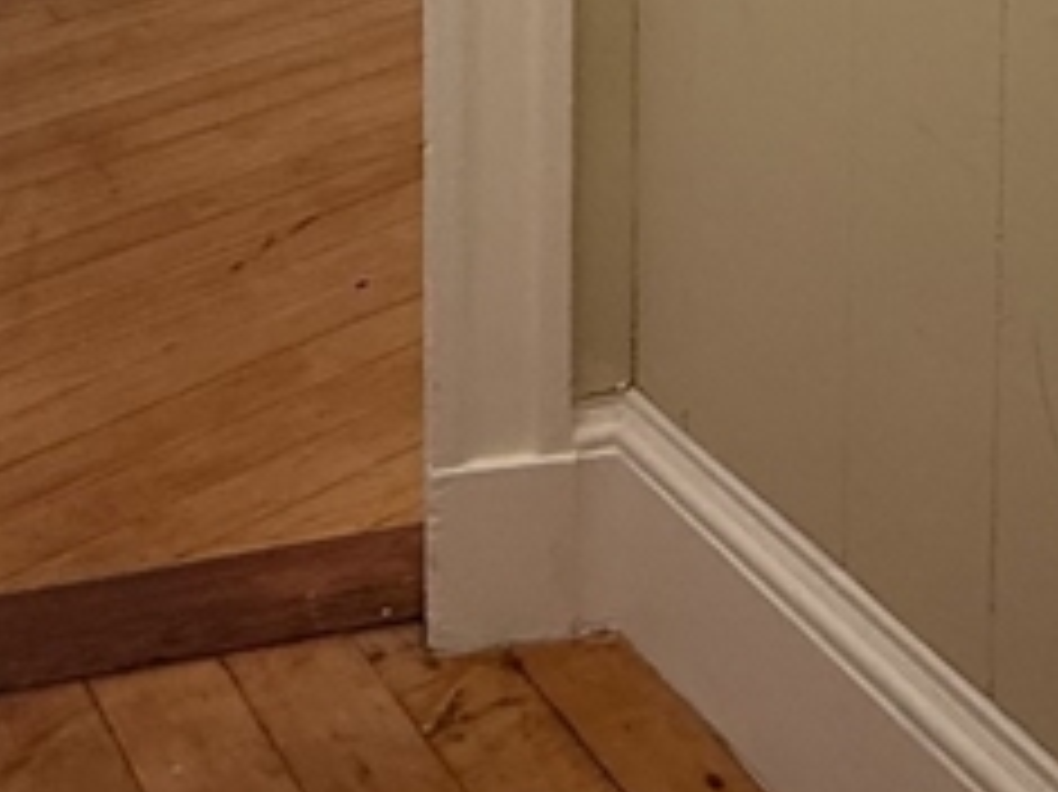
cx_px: 1342
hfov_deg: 27.1
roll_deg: -0.8
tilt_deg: -3.1
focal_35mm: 61
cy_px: -724
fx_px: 1863
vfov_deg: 17.9
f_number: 2.2
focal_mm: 2.22
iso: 160
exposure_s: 1/120
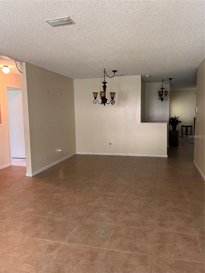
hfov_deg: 53.1
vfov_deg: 67.3
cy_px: 136
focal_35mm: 26
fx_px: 205
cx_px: 102
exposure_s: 1/60
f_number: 1.6
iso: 320
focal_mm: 5.1
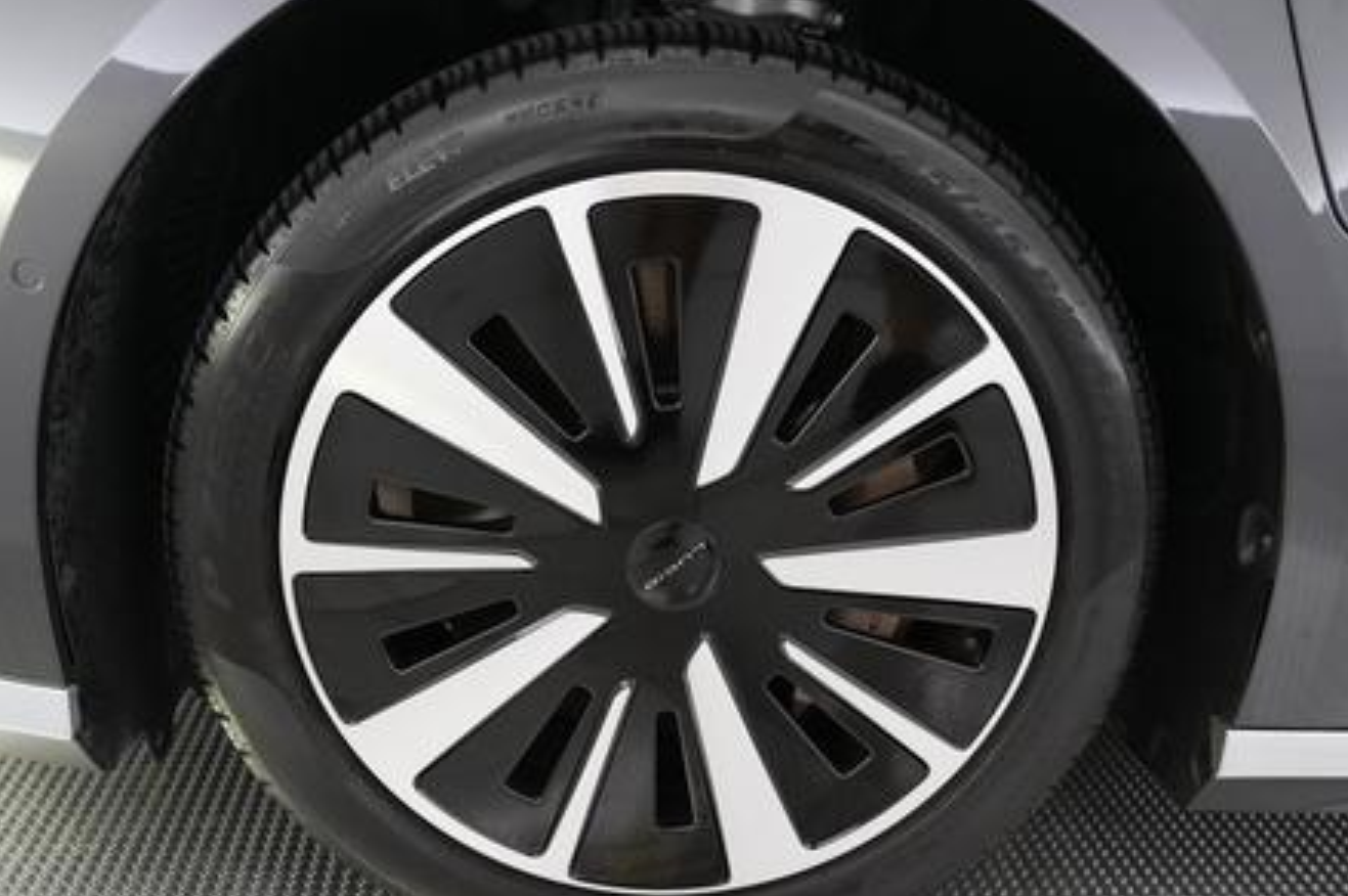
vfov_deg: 37.8
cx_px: 685
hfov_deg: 54.5
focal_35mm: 35
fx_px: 1310
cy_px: 433
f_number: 2.8
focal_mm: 24
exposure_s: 1/250
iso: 4000
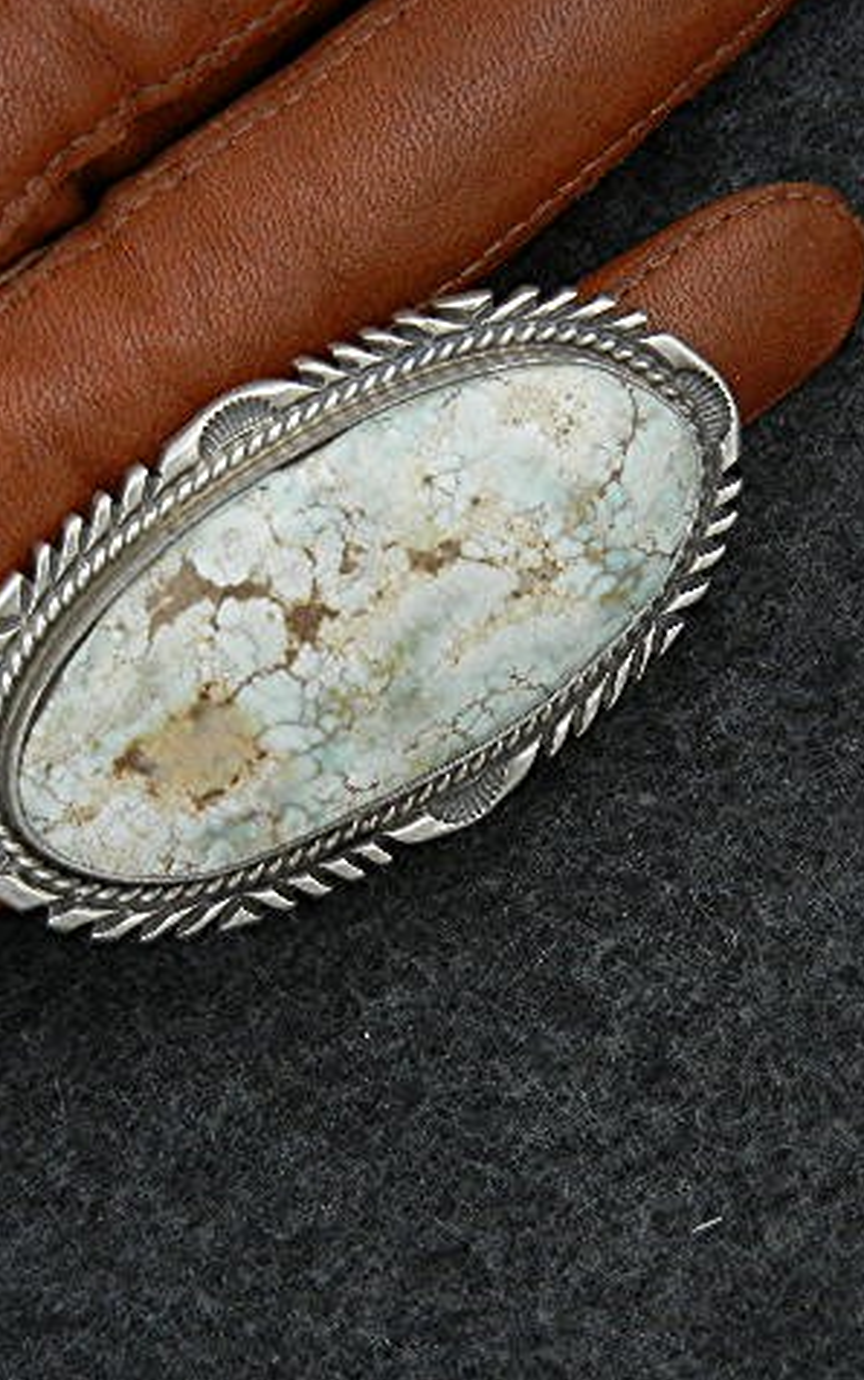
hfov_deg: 15.6
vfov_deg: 24.6
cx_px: 461
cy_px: 687
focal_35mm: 84
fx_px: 3161
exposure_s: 1/14.7
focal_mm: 10.6
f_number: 4
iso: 400
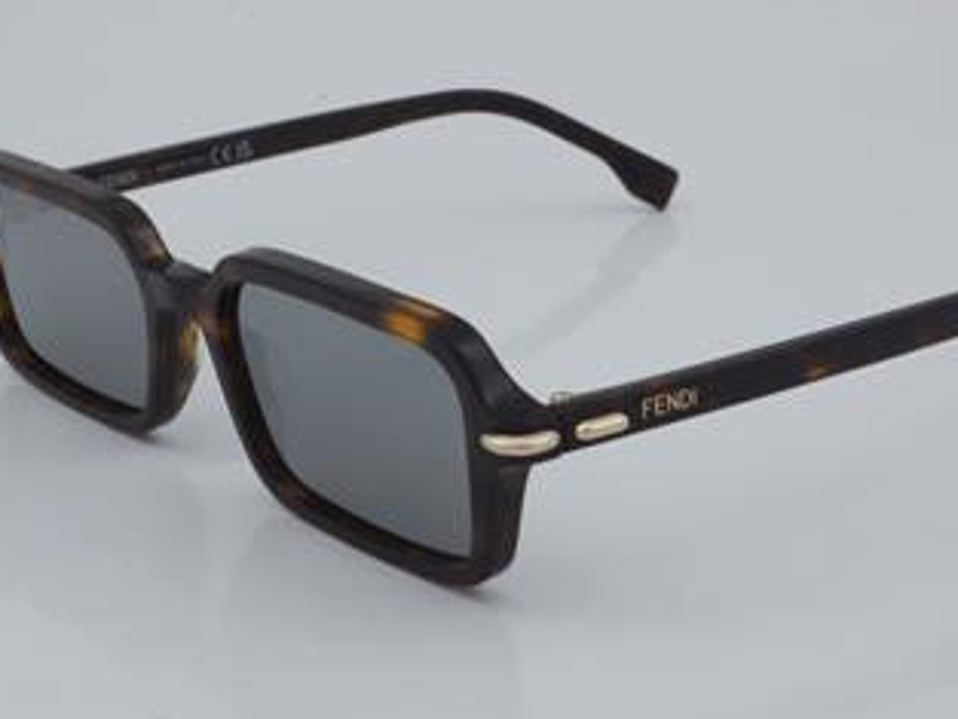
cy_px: 327
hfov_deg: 21.3
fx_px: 2547
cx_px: 548
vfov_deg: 16.1
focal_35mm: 92
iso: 100
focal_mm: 50
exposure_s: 1/4
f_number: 32
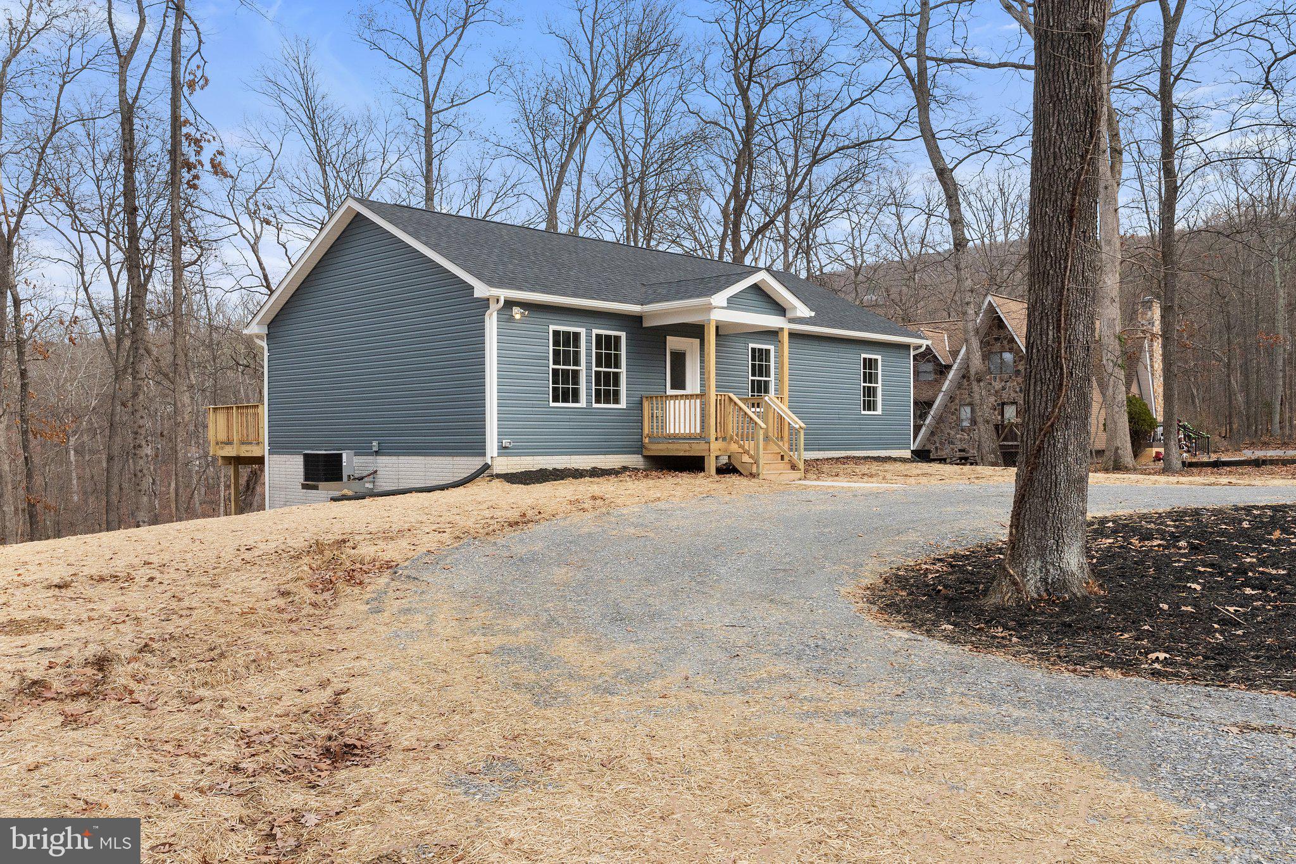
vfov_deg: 43.6
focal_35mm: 30
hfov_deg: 61.9
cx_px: 648
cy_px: 432
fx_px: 1080
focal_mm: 20
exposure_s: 1/640
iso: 640
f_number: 8
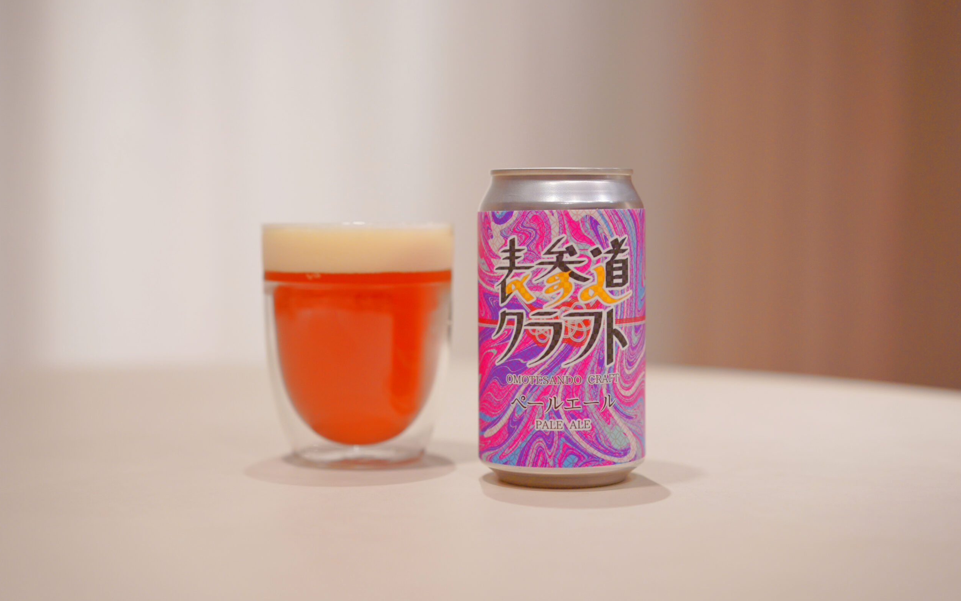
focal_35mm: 57
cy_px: 287
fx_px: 1493
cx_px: 477
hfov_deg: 35.7
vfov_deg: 22.7
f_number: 2.8
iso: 320
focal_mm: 55
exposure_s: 1/160
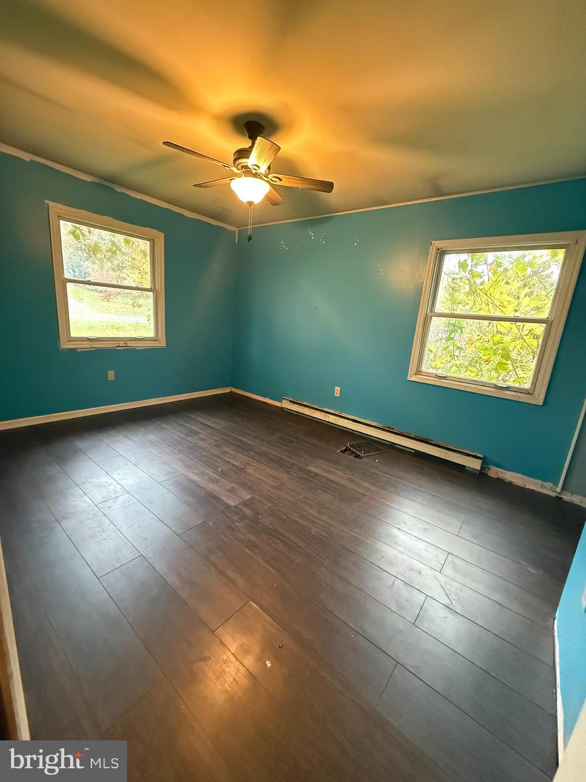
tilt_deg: -12.5
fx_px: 316
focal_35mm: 14
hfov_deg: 85.7
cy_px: 391
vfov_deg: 102.1
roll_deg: -4.3
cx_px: 293
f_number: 2.2
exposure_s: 1/60
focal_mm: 2.22
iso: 1250
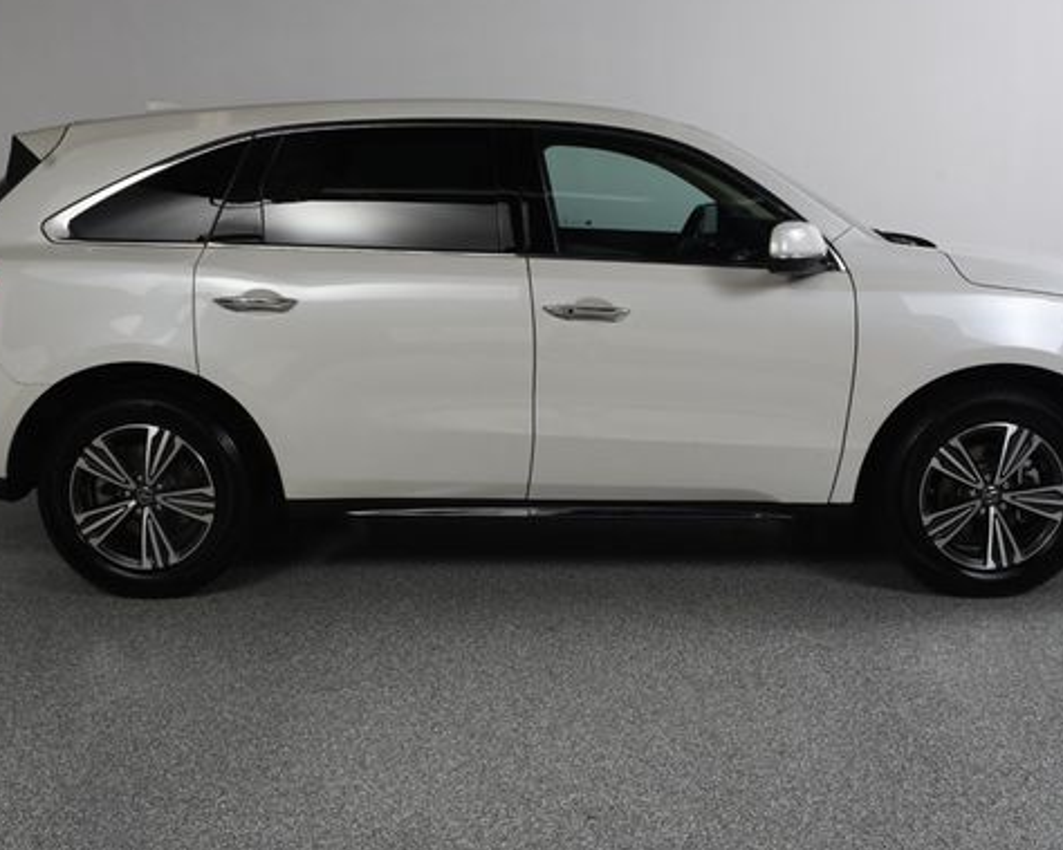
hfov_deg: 47.9
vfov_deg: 39.1
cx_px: 540
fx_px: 1195
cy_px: 375
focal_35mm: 38
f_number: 13
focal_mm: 20
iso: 100
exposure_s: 1/160
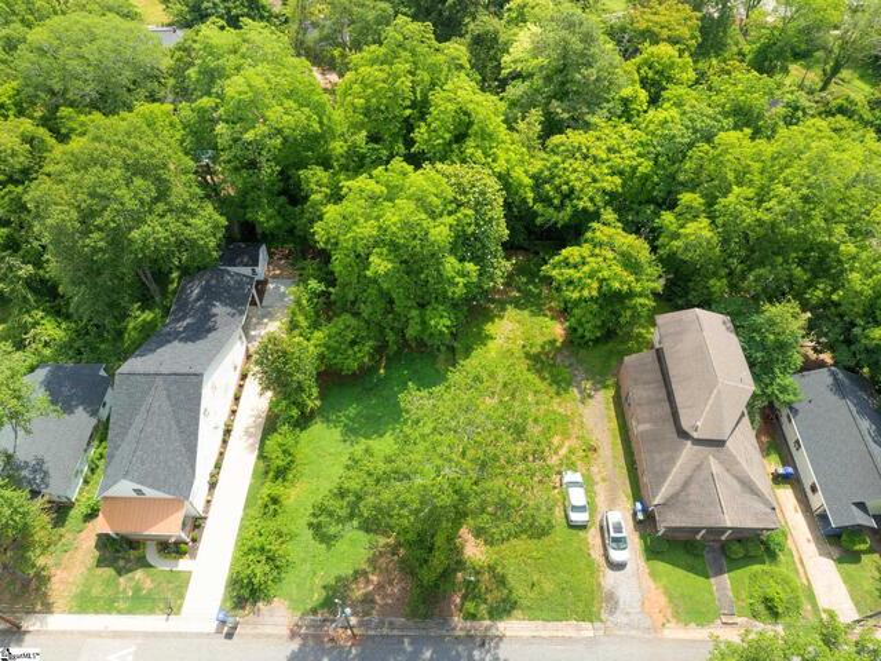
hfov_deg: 71.6
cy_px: 330
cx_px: 440
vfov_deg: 56.8
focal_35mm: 24
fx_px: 611
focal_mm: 12.29
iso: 100
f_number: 4.5
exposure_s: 1/30
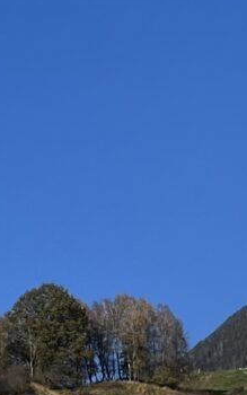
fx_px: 1625
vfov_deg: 11.4
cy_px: 962
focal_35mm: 151
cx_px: 115
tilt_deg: -3.8
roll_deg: +1.5
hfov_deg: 8.7
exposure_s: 1/4854
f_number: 1.6
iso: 50
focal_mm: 5.1
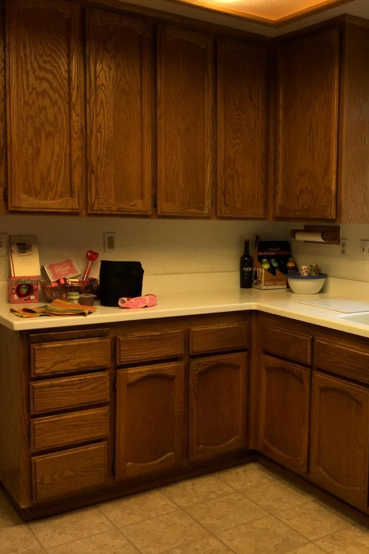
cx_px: 334
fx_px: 631
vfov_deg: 47.4
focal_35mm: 41
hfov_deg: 31.1
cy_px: 275
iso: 25
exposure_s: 1/42
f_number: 2.2
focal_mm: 4.15
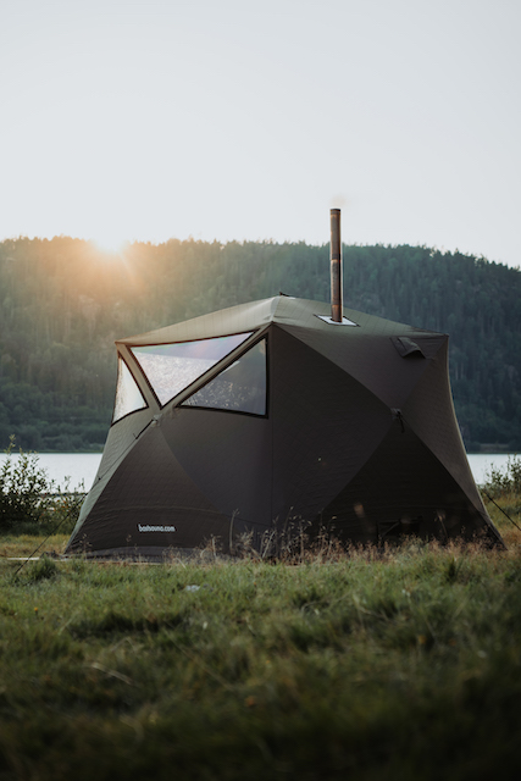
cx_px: 260
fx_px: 1519
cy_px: 390
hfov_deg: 19.5
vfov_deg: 28.8
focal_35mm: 70
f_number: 4
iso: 100
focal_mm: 70
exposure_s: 1/160
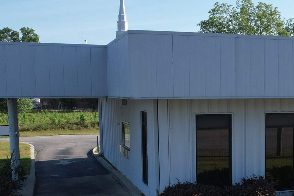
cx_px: 271
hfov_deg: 30.8
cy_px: 158
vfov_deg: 21.6
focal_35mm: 62
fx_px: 506
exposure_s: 1/1500
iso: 100
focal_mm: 8.38
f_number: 2.8
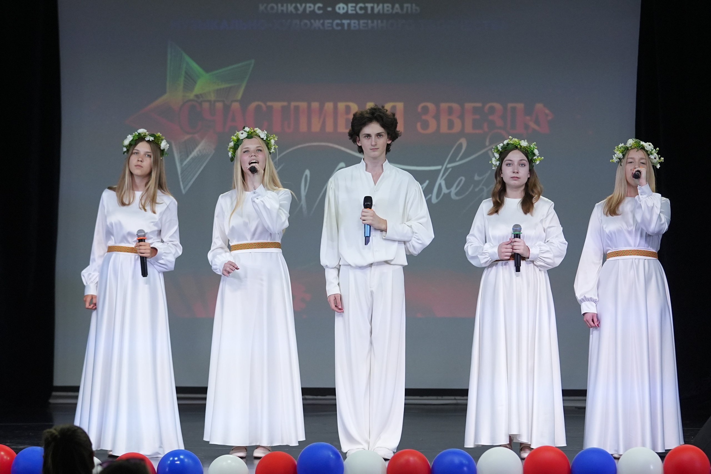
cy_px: 237
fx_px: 3022
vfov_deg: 9.0
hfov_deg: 13.4
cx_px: 356
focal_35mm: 153
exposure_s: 1/400
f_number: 2.8
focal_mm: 102
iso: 1600
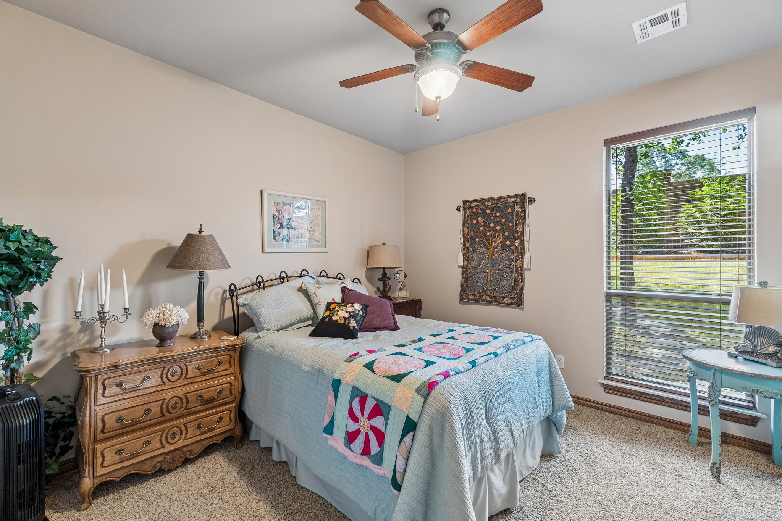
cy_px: 260
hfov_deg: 100.4
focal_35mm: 15
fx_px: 326
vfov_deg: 77.3
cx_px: 391
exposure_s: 1/15
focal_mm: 10
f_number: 7.1
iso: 200
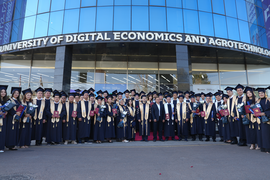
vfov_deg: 53.2
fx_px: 180
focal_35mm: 24
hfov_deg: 73.7
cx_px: 135
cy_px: 90
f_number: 4
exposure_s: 1/160
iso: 125
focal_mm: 24
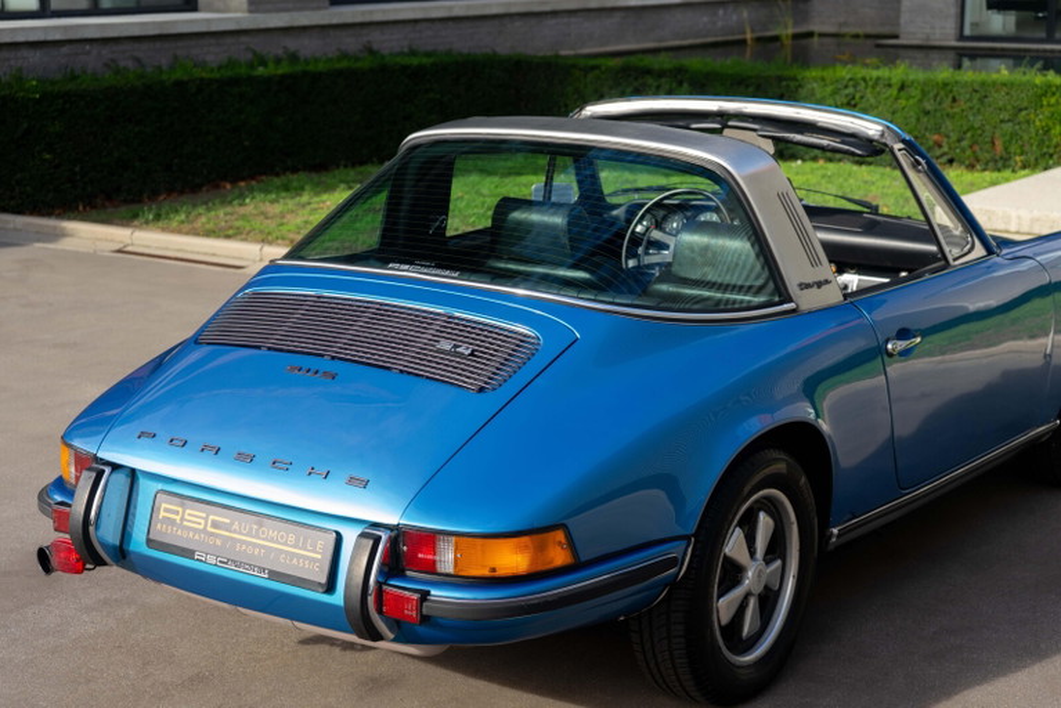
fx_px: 1857
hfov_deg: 31.9
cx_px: 530
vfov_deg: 21.6
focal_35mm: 63
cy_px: 354
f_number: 5.6
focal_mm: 63
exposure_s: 1/60
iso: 50
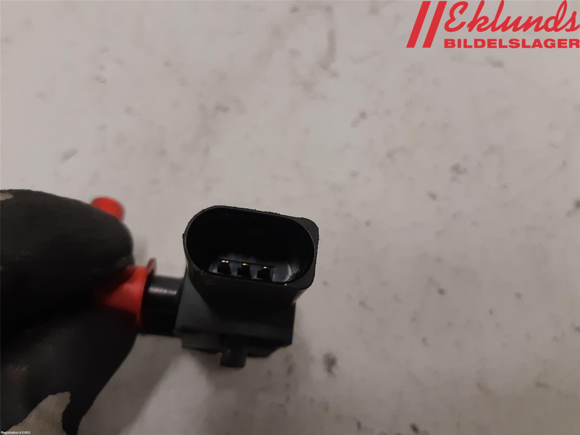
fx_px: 436
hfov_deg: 67.3
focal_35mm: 26
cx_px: 290
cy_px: 218
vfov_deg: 53.1
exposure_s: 1/50
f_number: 1.7
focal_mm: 3.93
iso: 200
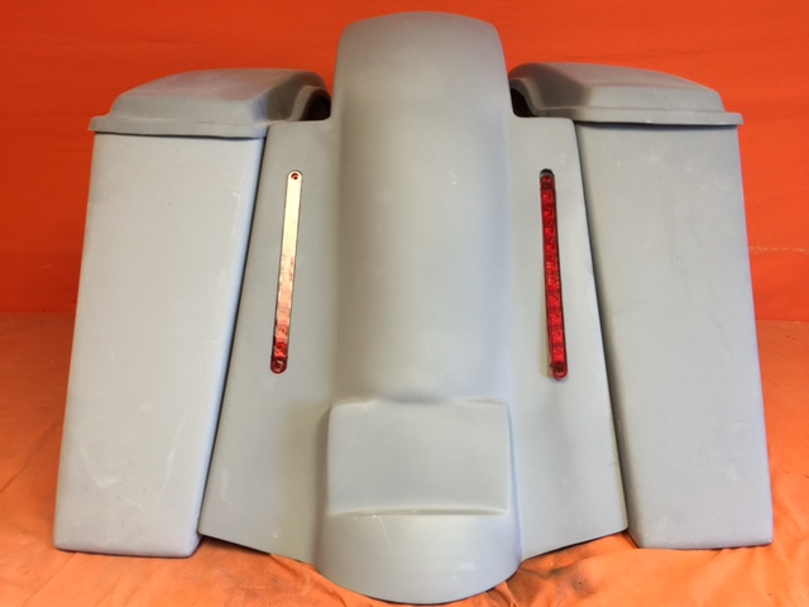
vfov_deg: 48.2
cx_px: 404
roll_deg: -0.1
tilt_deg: -16.3
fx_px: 678
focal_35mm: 29
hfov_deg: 61.7
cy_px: 304
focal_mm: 4.15
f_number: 2.2
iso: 32
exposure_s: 1/15
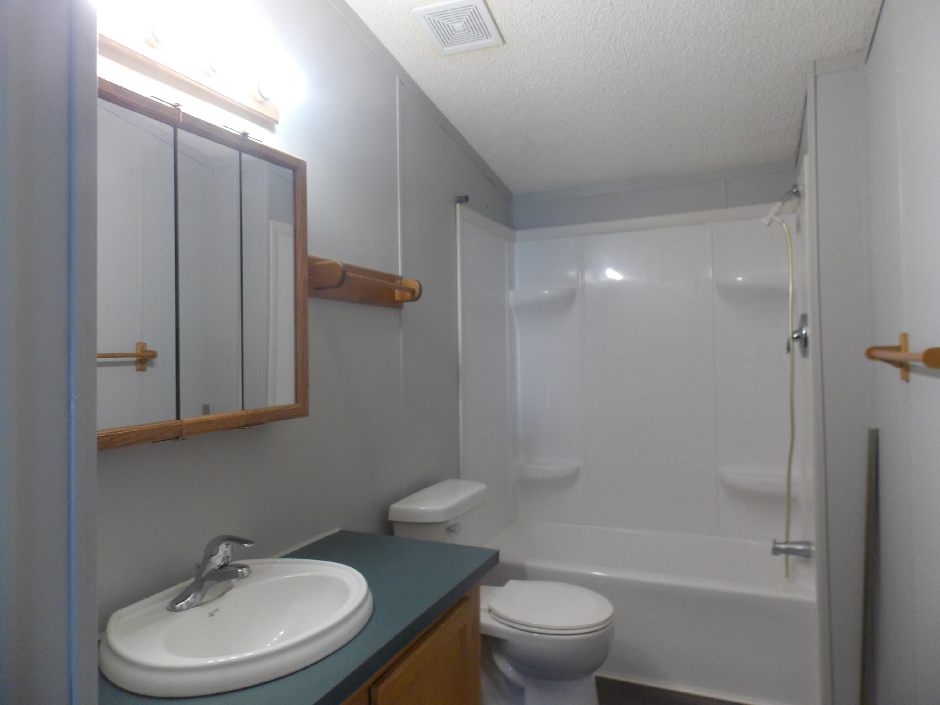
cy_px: 352
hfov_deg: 73.9
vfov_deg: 58.9
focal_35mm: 23
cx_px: 470
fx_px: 625
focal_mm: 4
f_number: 3.1
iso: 160
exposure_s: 1/30
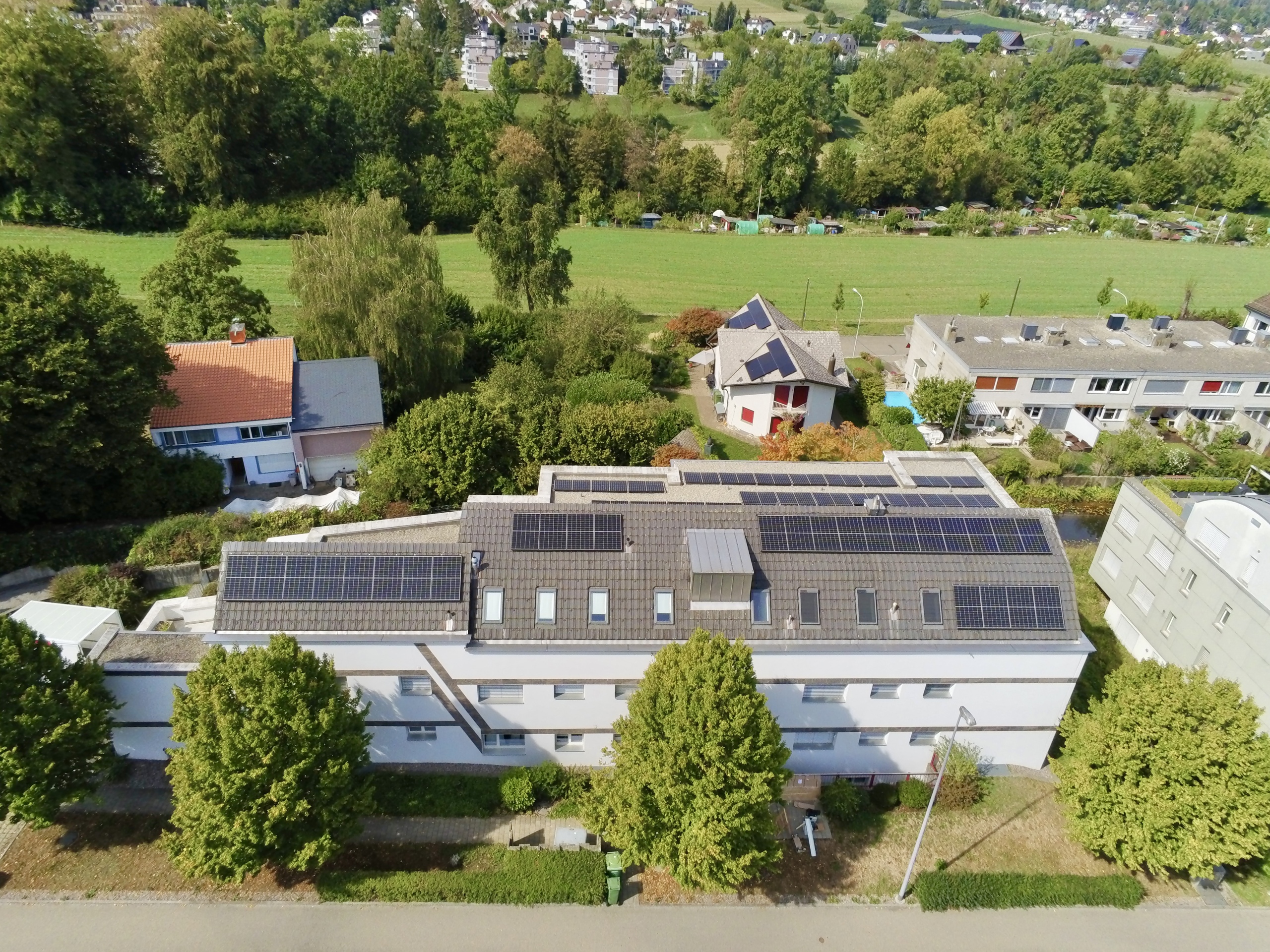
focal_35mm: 23
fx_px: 844
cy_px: 476
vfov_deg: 58.9
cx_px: 635
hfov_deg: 73.9
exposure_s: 1/940
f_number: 2.4
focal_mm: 4
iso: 100
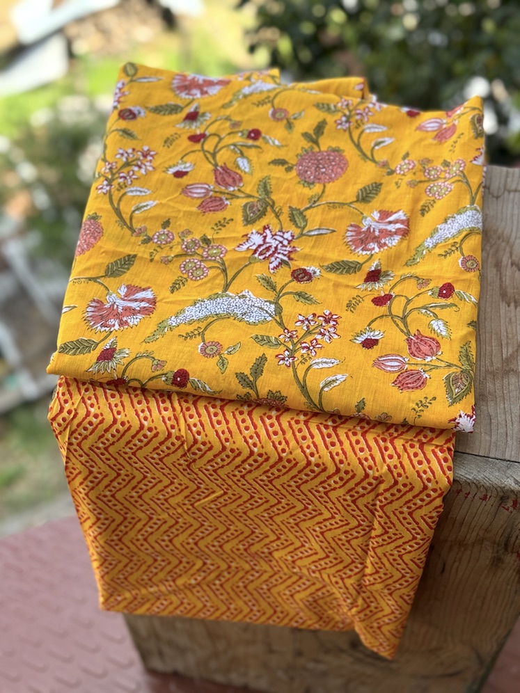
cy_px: 346
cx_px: 260
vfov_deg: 39.7
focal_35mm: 48
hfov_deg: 30.3
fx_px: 961
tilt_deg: -54.3
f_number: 1.78
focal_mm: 6.76
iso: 64
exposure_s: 1/913
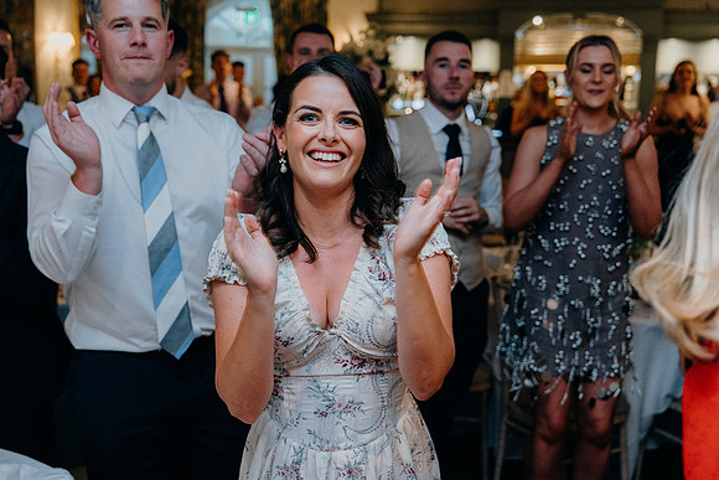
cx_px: 360
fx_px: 899
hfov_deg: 43.6
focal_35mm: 45
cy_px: 240
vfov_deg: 29.9
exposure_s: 1/160
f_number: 3.5
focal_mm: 45
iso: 2500
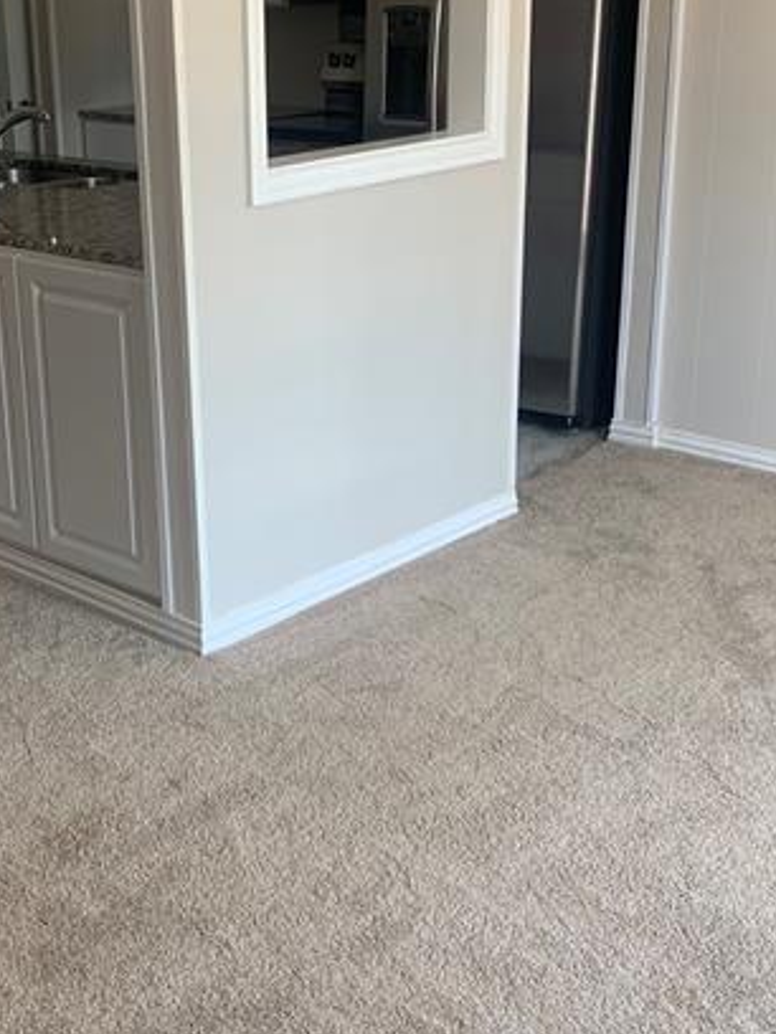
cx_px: 254
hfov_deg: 29.5
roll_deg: +1.4
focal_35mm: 49
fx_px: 1465
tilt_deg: -17.7
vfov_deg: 38.9
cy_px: 479
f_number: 1.8
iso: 100
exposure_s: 1/75
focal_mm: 4.25
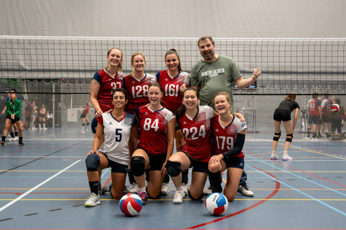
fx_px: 519
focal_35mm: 54
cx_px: 164
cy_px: 123
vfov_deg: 25.0
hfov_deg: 36.9
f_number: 4
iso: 250
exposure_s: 1/100
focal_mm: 50
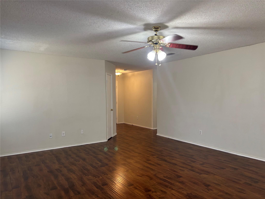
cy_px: 100
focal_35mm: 26
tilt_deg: -2.0
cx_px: 132
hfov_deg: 67.3
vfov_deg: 53.1
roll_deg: -0.2
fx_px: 199
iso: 125
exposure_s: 1/60
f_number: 1.6
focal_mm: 5.96
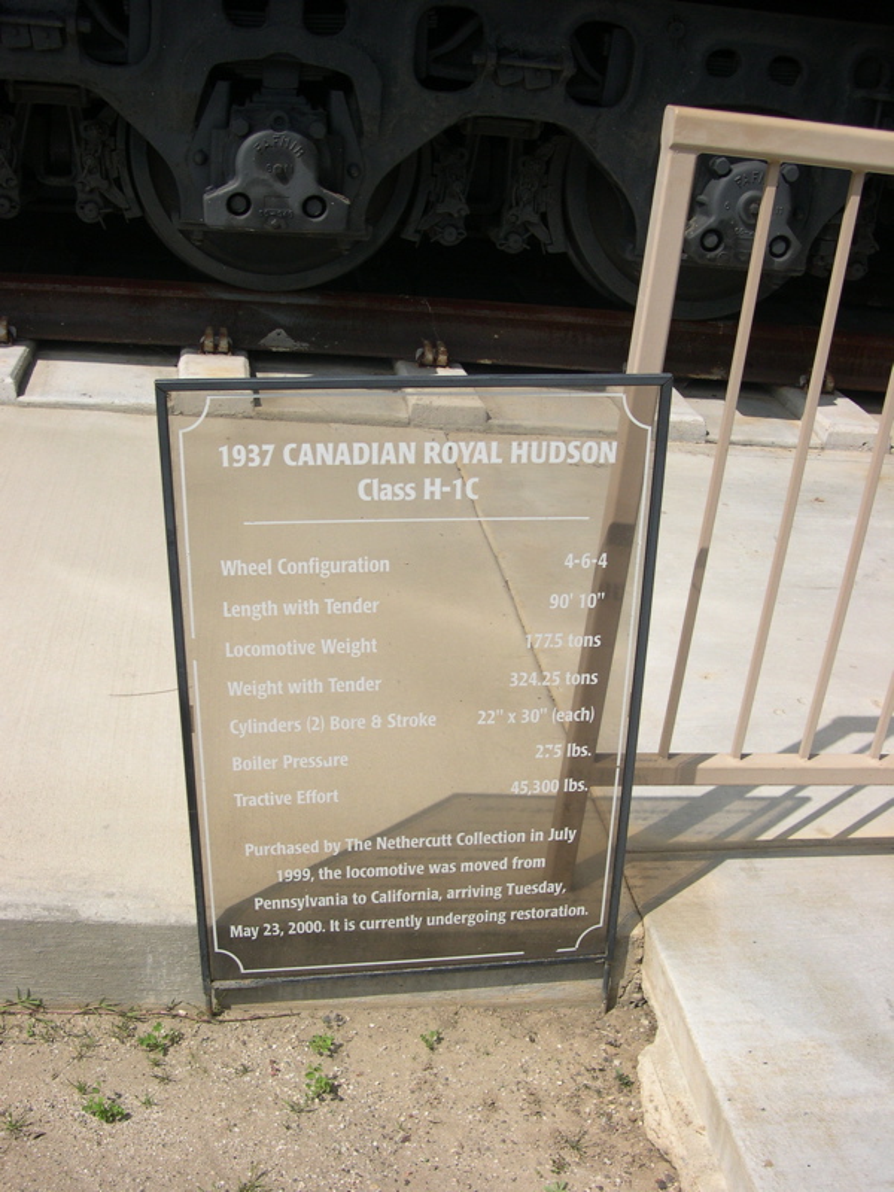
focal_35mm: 38
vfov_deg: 49.0
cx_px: 447
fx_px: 1309
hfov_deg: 37.7
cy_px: 596
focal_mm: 8
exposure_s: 1/260
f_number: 7.6
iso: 100
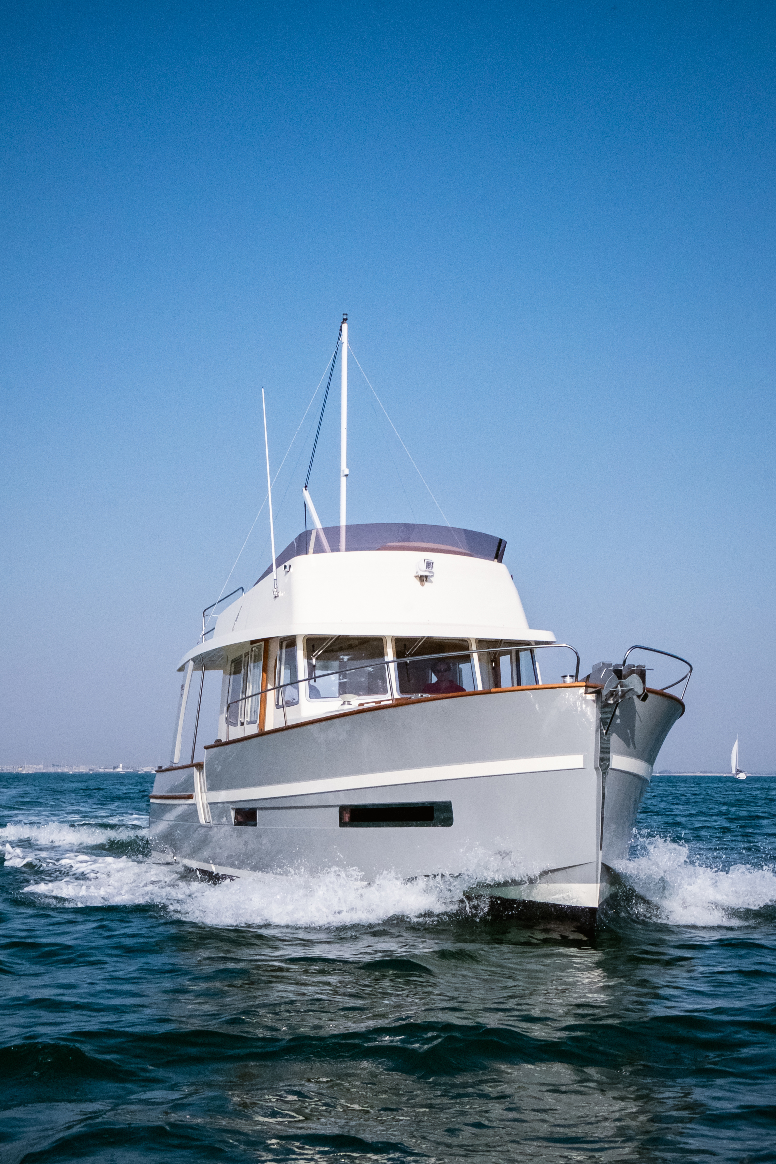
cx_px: 388
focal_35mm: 47
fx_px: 1519
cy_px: 582
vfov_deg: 41.9
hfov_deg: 28.6
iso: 2500
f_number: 22
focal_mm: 31.5
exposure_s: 1/1700
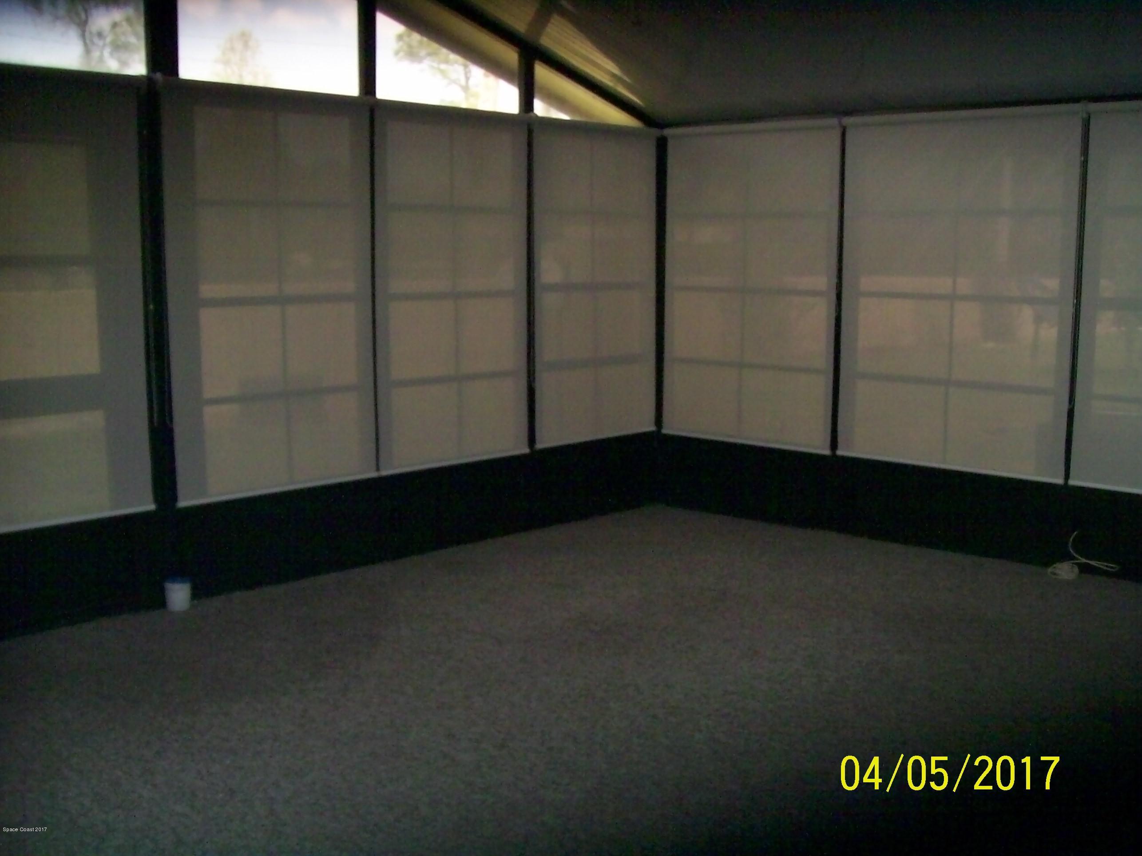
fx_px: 1187
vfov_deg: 39.6
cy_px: 428
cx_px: 571
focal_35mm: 36
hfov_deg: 51.4
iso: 160
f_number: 2.7
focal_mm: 6
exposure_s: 1/64
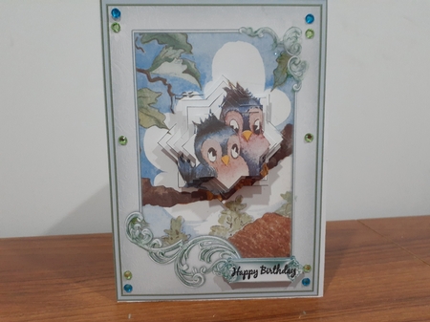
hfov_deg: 65.4
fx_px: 335
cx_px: 215
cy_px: 161
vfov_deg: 51.3
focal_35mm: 27
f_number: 1.9
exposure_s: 1/50
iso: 400
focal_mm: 3.6
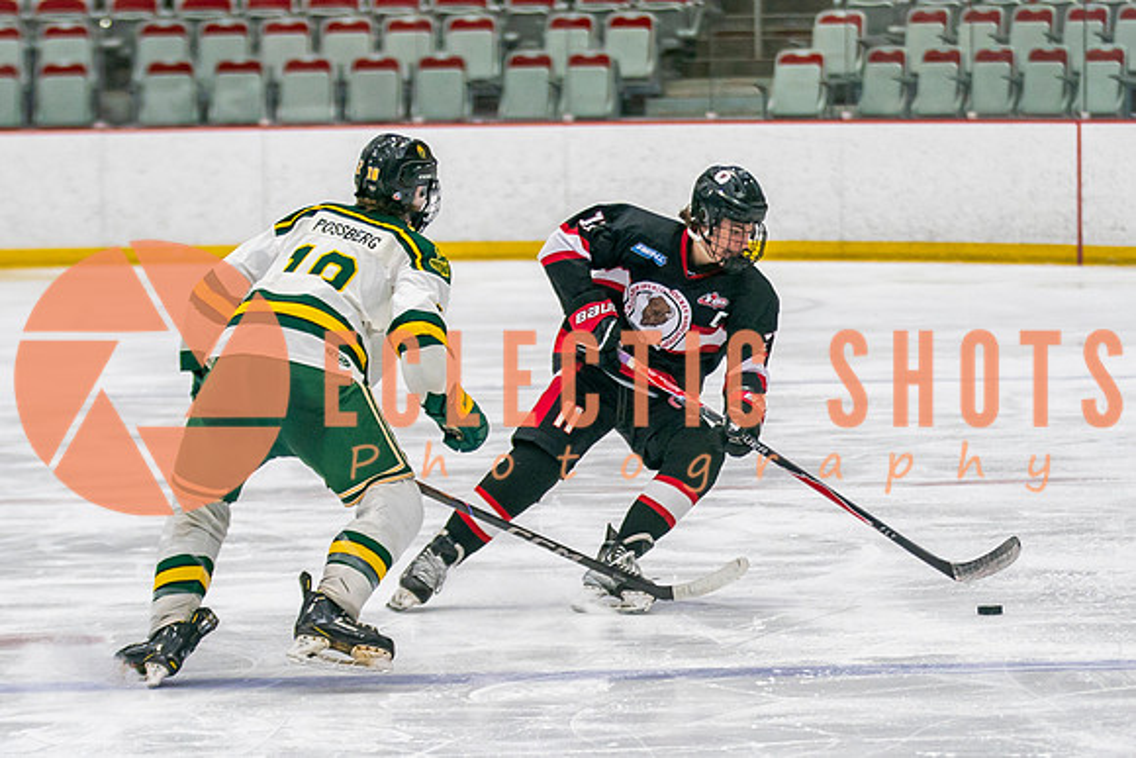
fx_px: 7482
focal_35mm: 237
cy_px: 416
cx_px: 683
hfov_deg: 8.7
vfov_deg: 5.8
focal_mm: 105
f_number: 2.8
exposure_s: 1/640
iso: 640
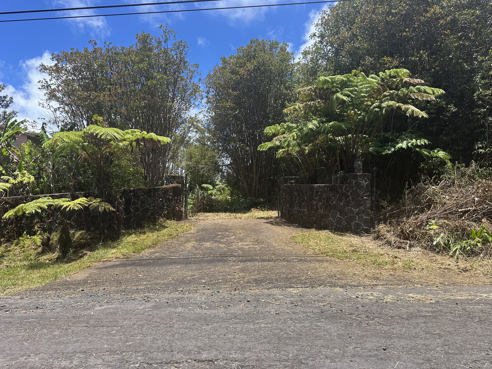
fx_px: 341
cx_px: 246
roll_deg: -1.6
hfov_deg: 71.6
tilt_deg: +4.1
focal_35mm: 24
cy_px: 184
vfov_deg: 56.8
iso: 80
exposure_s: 1/2410
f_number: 1.78
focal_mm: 6.86
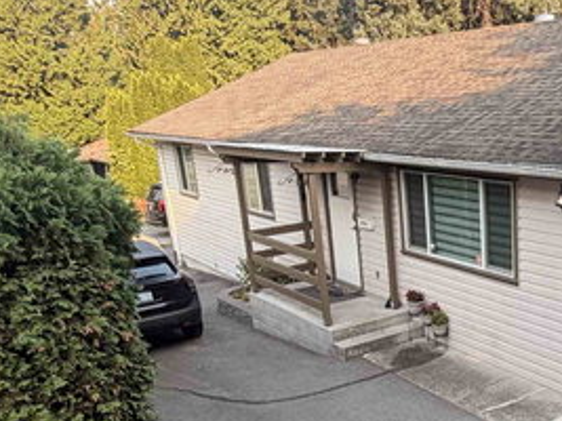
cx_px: 516
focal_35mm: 42
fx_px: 682
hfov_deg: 41.0
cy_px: 309
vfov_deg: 33.7
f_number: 2.2
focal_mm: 2.22
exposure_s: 1/268
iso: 50
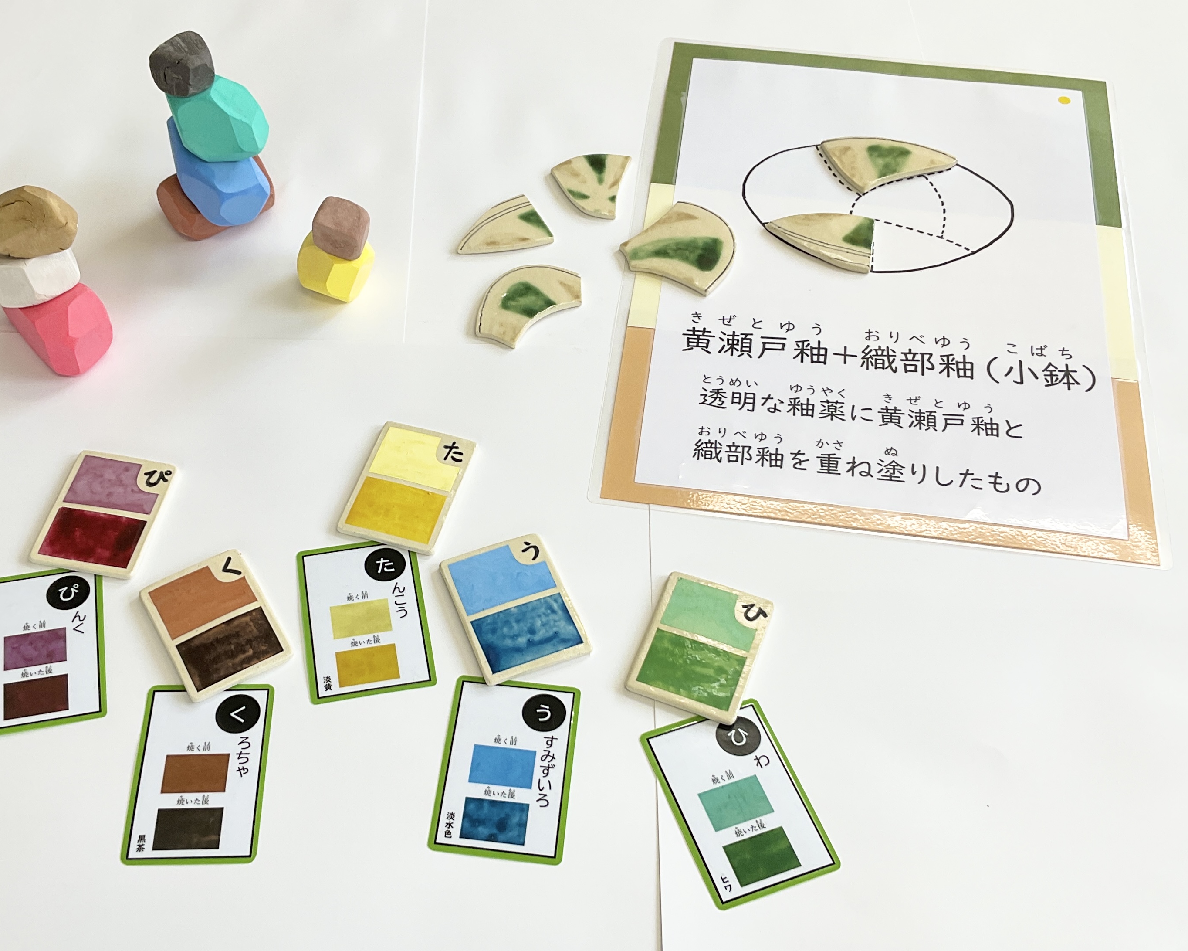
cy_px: 484
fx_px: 1090
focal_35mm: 31
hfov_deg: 57.1
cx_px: 550
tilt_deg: -54.2
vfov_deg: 47.1
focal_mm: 3
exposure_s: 1/124
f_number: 1.8
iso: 16
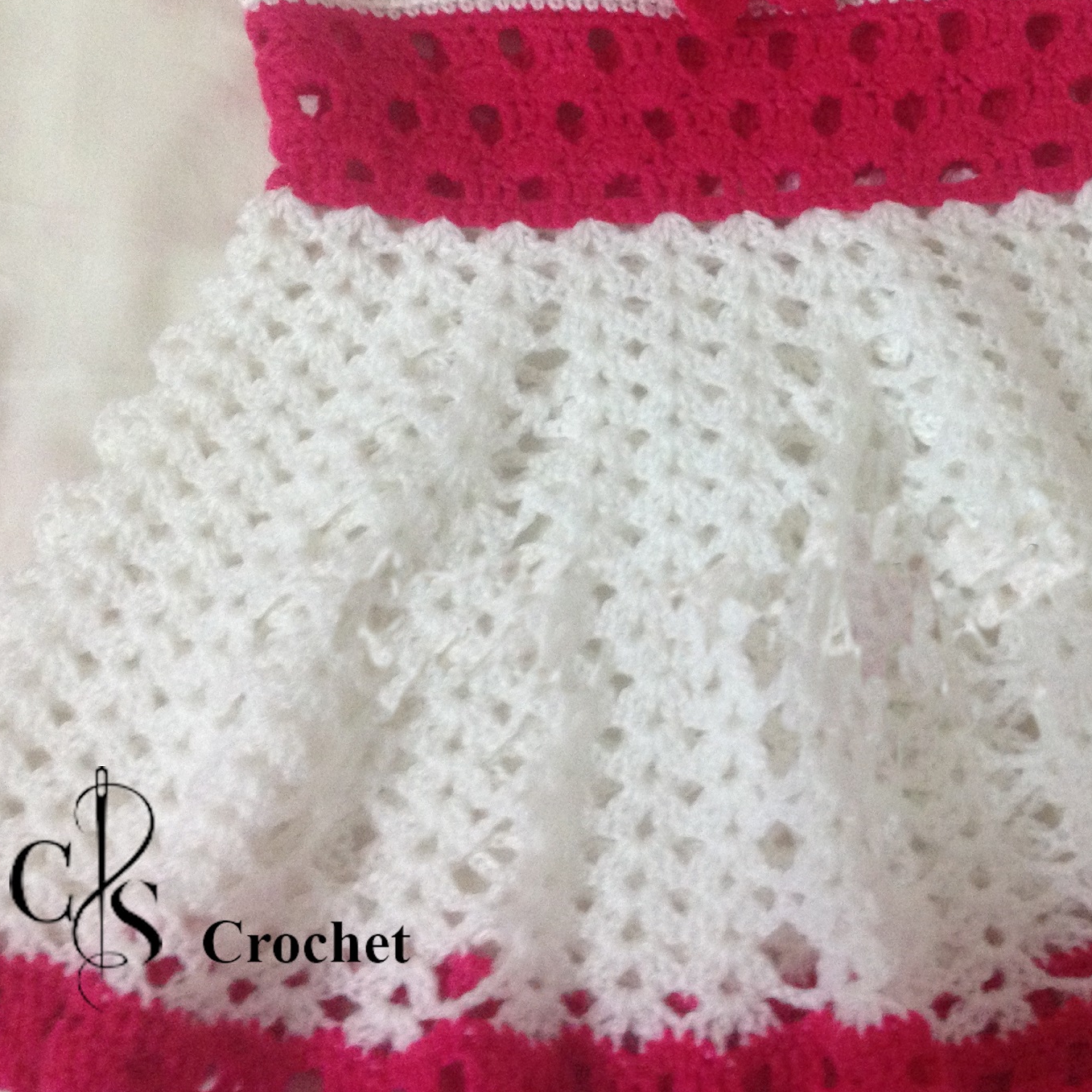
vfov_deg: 29.8
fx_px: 2034
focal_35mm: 57
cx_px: 780
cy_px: 359
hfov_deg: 29.7
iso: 200
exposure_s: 1/20
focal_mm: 4.28
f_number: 2.4
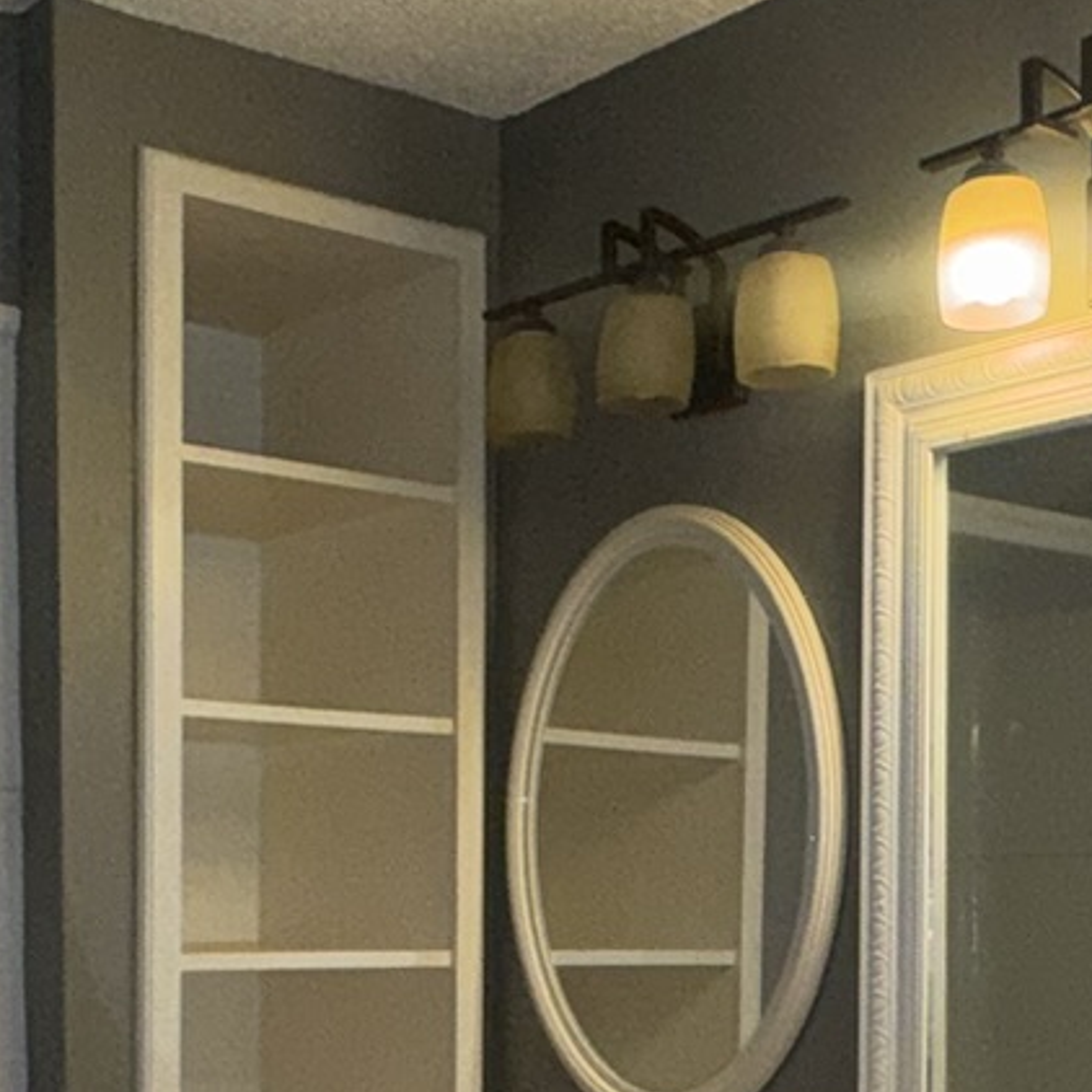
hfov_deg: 28.4
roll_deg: -0.3
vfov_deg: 27.9
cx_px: 717
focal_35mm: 60
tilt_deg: -0.7
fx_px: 2141
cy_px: 916
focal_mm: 2.22
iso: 80
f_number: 2.2
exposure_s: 1/103
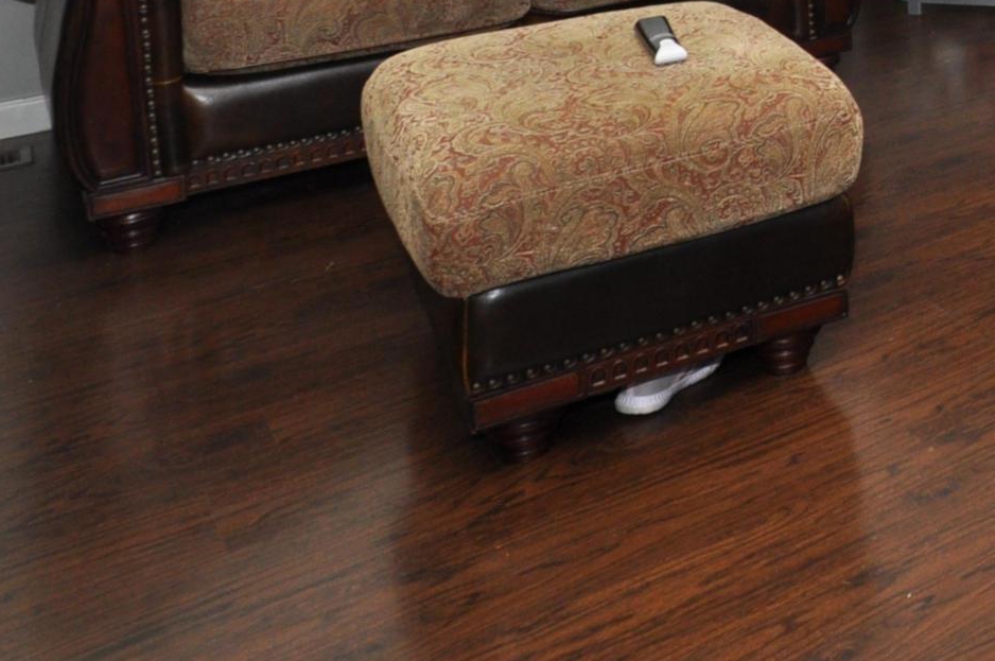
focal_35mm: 48
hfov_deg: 29.9
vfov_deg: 22.3
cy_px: -365
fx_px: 1325
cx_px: 1381
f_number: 6.3
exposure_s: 1/125
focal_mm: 10
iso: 400
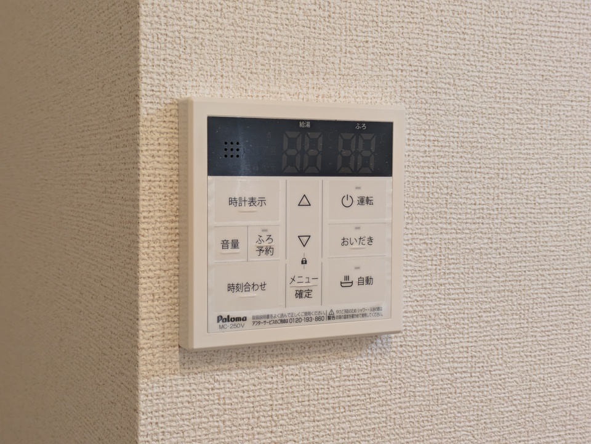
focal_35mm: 51
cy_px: 222
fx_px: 871
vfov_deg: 28.6
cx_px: 296
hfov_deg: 37.5
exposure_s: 1/50
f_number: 1.89
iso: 156
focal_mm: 5.43
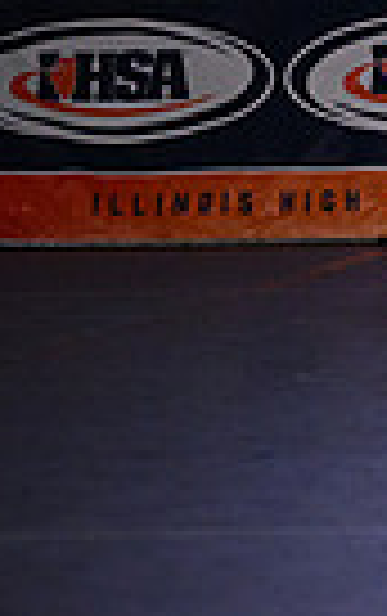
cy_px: -101
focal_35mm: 518
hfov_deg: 2.5
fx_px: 8714
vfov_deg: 4.0
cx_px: 1292
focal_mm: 120
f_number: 4
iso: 8000
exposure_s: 1/1000
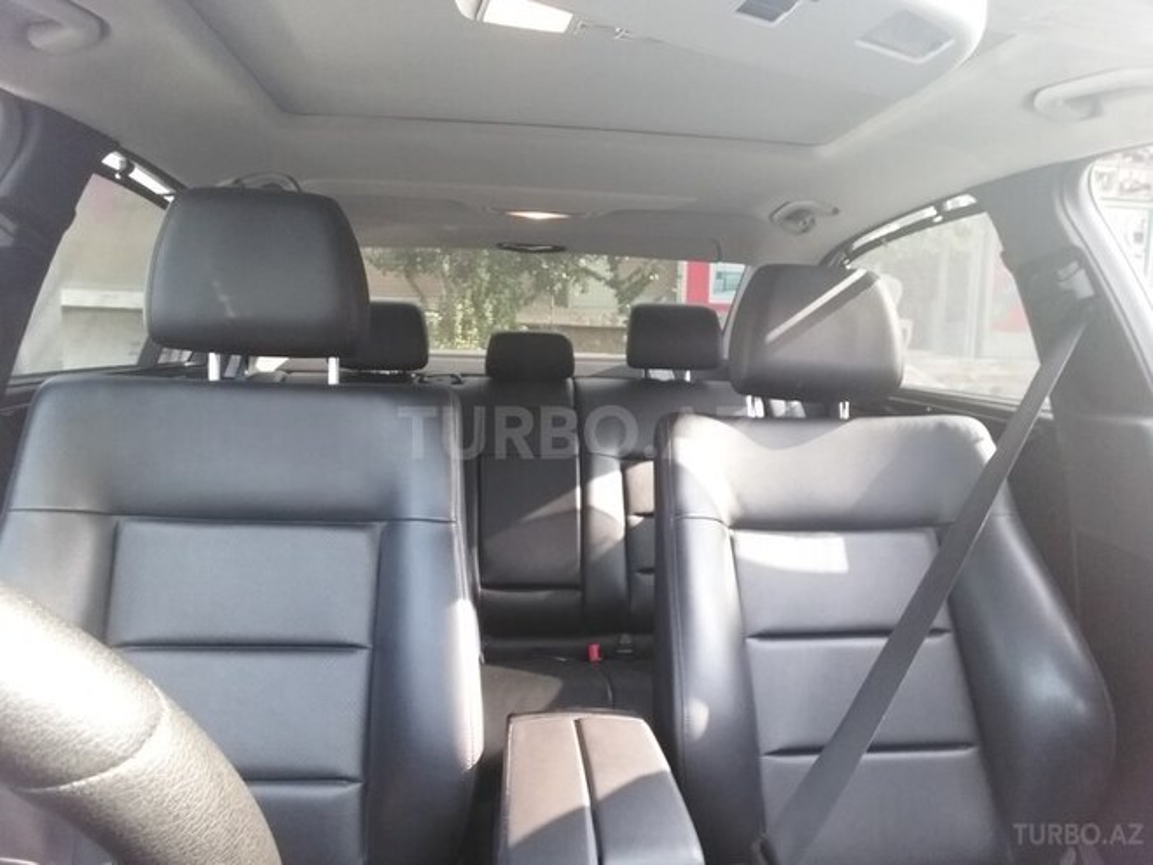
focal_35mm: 24
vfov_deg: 56.8
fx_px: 799
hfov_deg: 71.6
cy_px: 432
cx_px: 576
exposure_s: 1/50
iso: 50
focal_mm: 2.53
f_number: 1.9
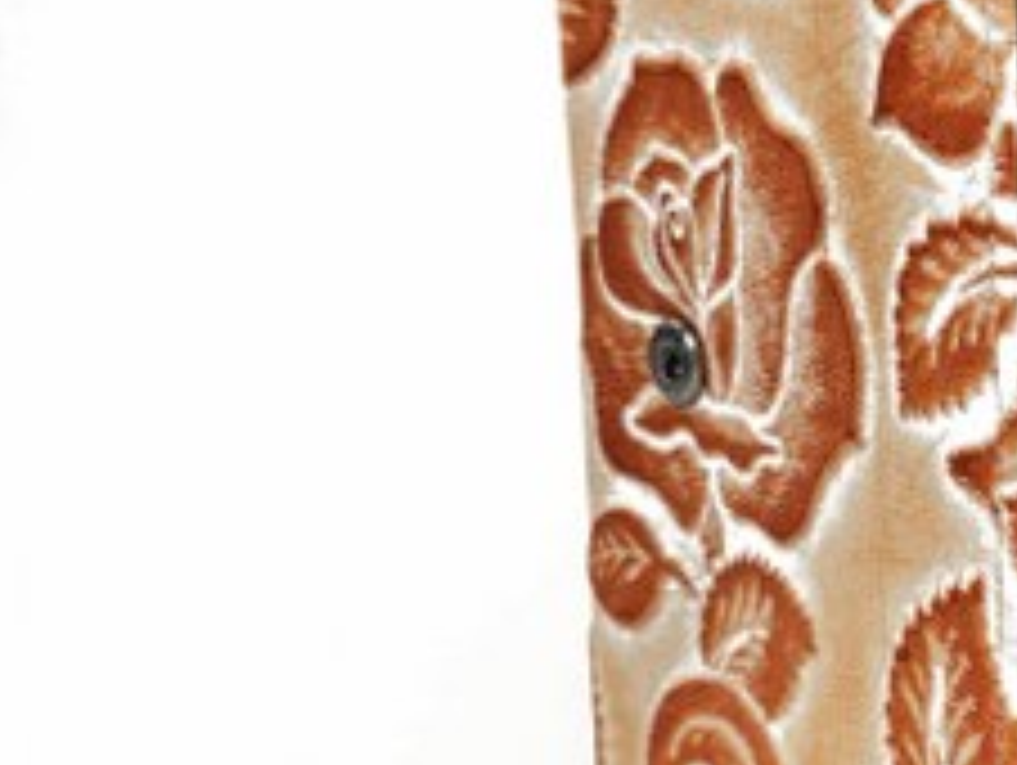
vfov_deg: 22.6
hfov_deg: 24.9
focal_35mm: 65
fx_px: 1912
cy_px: 374
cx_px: 1400
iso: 10
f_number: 1.7
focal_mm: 6.3
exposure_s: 1/142
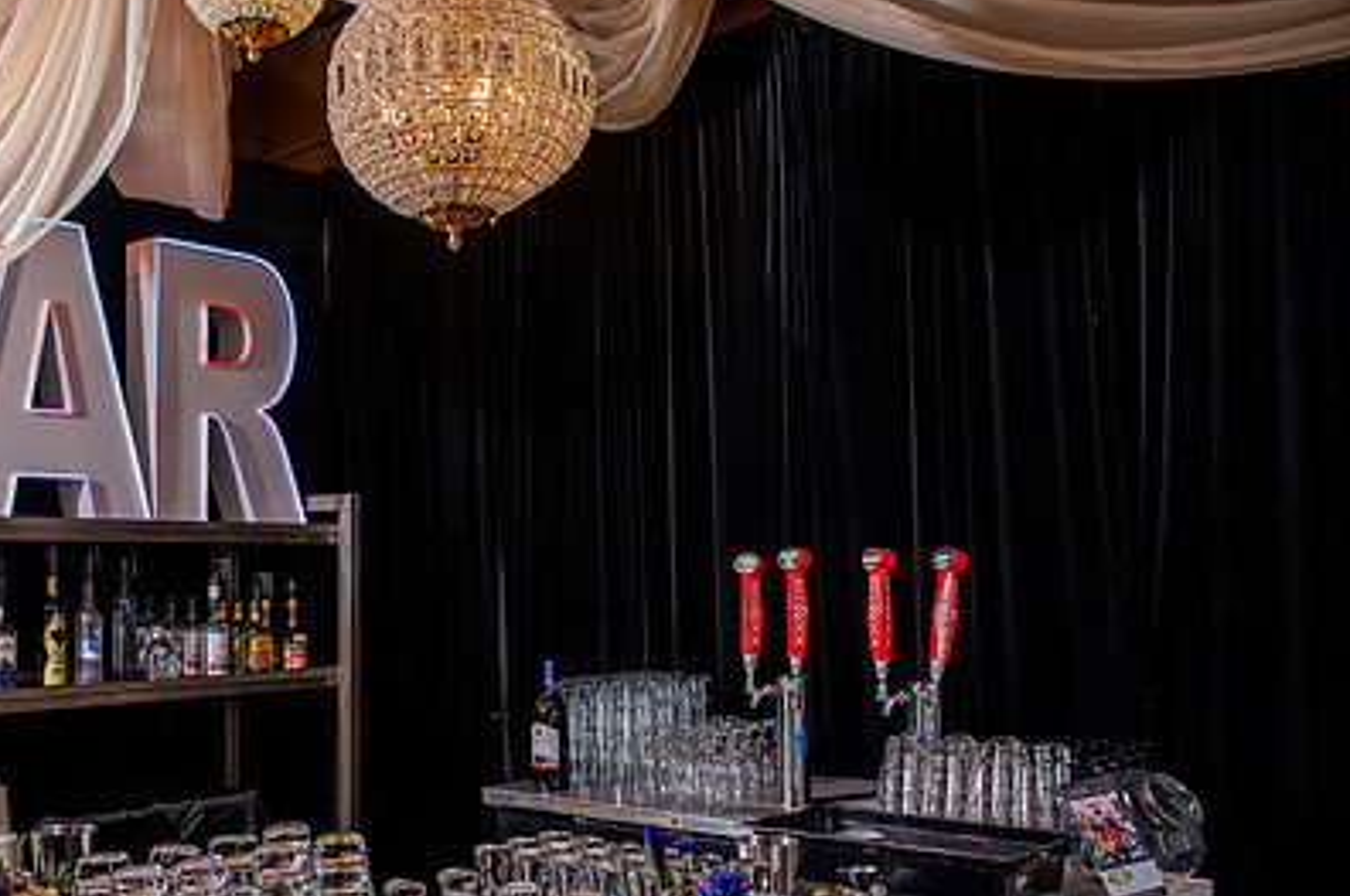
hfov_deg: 50.5
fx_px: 1386
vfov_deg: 35.7
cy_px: 557
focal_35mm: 37
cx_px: 398
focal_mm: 24
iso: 1250
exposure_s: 1/320
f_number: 3.5
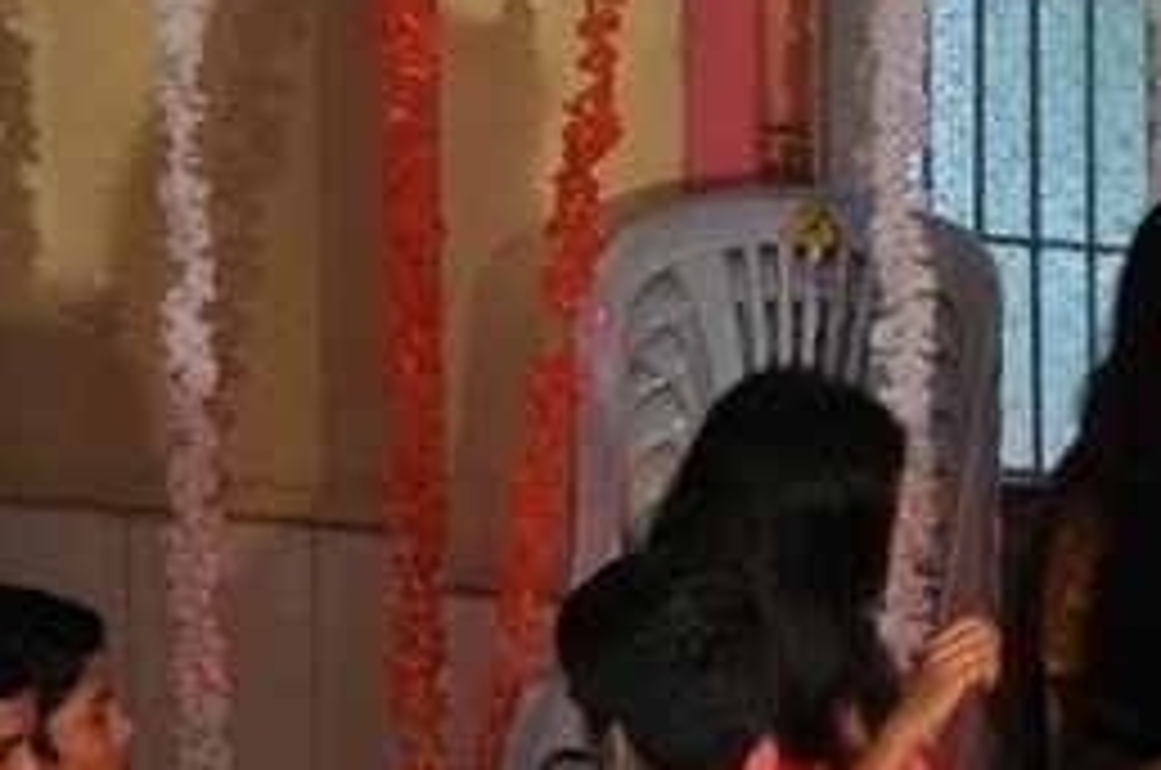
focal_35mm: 524
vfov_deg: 2.6
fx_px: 16868
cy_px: 1148
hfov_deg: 3.9
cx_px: 1372
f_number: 5.6
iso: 640
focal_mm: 90
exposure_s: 1/80
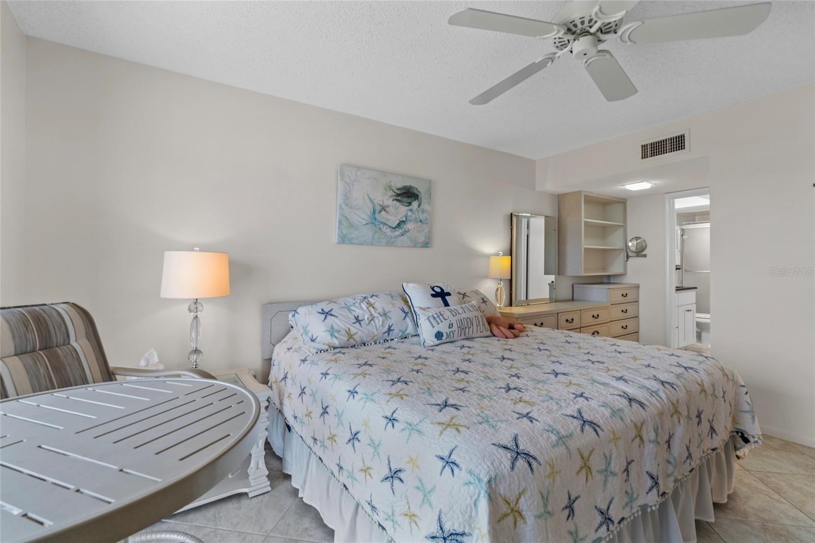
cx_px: 408
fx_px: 362
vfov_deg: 73.7
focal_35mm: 16
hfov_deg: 96.7
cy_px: 272
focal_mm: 16
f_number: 9
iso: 250
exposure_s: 1
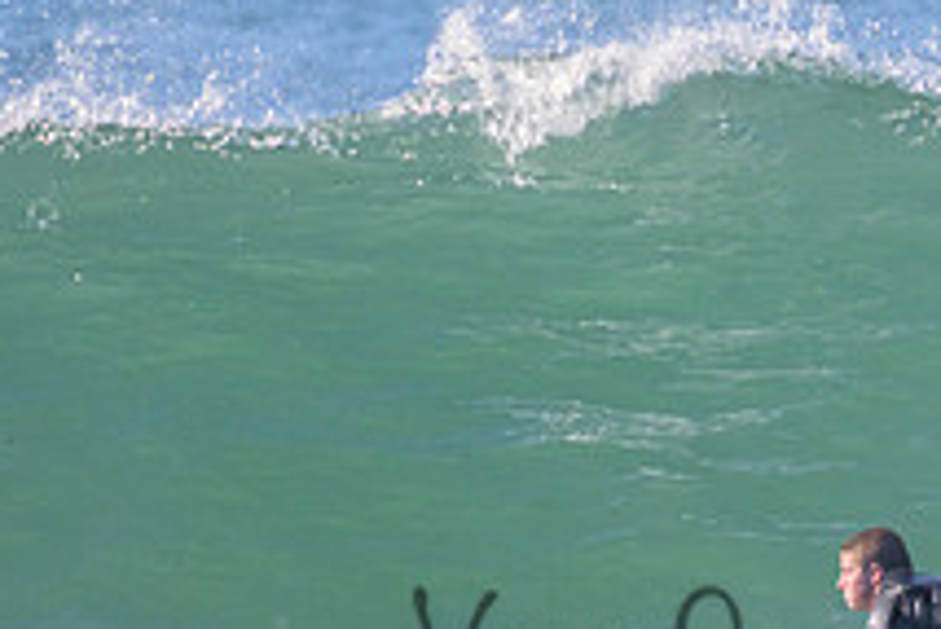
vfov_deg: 0.6
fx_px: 56732
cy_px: 618
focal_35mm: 2169
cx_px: 866
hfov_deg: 1.0
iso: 1600
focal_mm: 800
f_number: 11
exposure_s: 1/2000
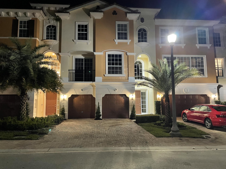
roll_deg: +0.7
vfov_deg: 53.1
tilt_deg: +7.0
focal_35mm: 26
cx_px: 113
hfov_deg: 67.3
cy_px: 84
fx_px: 170
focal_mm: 4.2
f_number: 1.6
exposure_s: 1/30
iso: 800
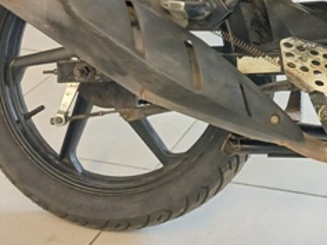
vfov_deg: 16.1
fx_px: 831
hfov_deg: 20.9
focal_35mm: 88
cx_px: 384
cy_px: -48
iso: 200
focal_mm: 3.98
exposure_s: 1/30
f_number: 1.8
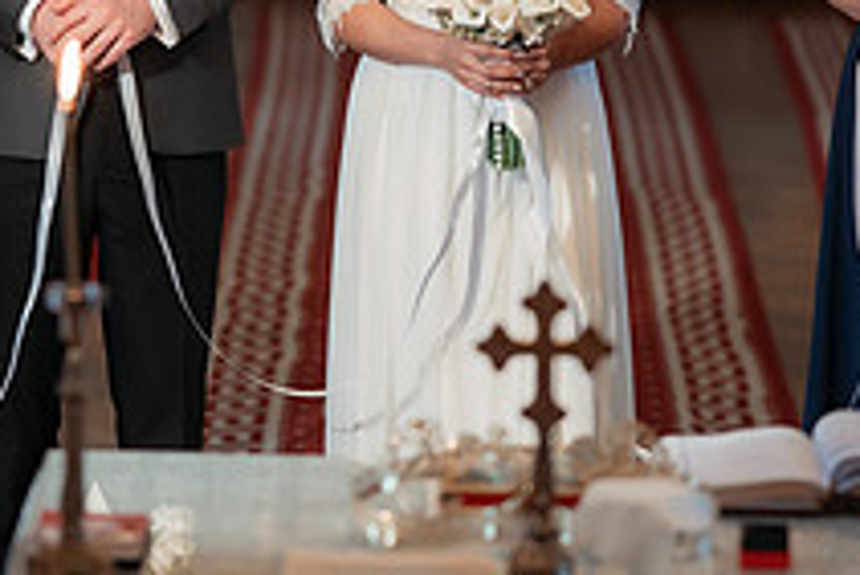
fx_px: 5809
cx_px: 257
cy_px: 30
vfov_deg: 5.7
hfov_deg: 8.5
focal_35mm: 243
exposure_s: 1/200
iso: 1600
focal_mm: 85
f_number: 1.8
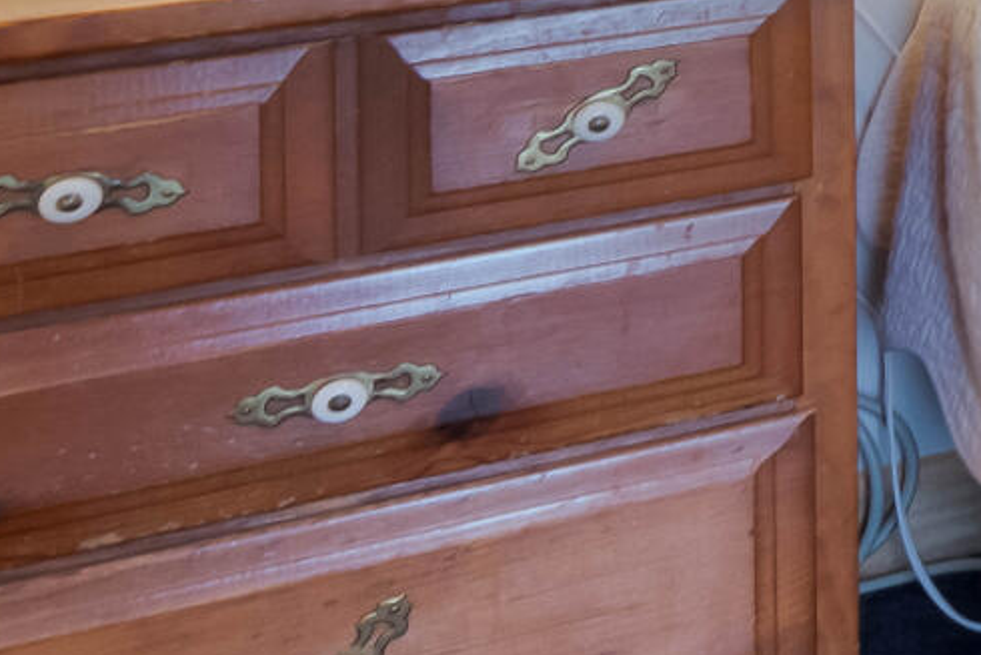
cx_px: 2915
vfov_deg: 12.4
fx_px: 2671
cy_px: -646
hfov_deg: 11.6
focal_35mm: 98
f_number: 8
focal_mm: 16
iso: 800
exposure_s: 1/350
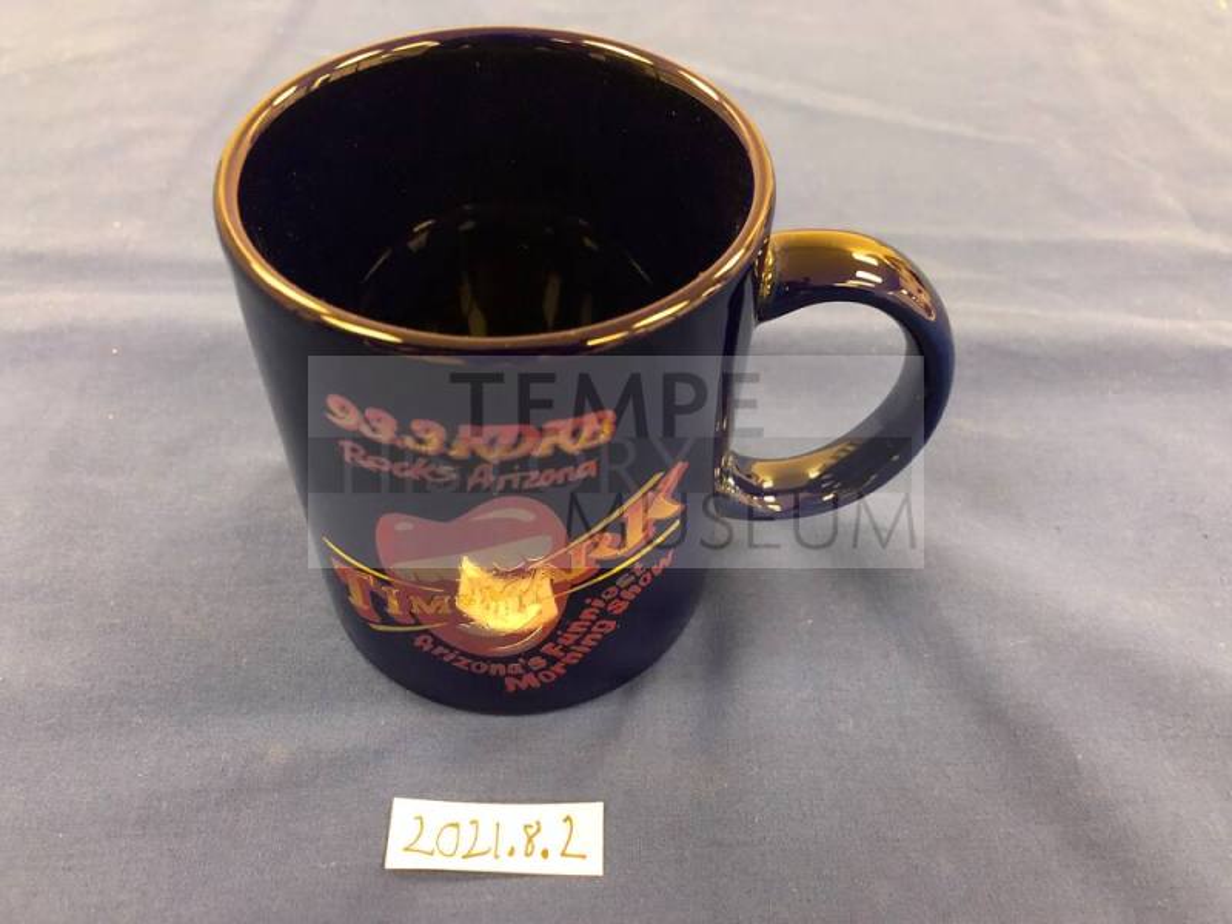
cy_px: 462
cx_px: 616
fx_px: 997
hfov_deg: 63.4
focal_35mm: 28
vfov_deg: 49.7
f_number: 1.8
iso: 100
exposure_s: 1/13
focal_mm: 3.99
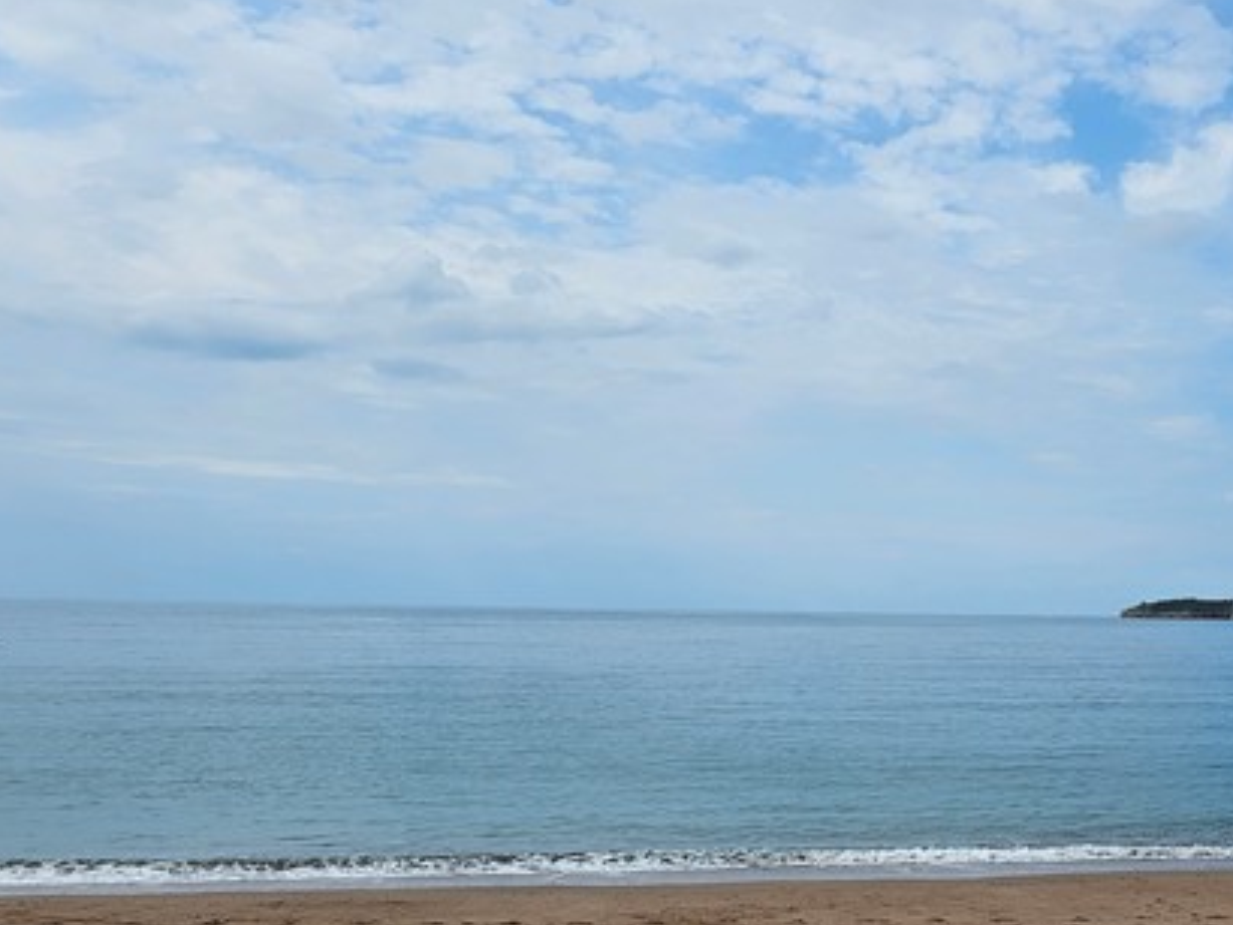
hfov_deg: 40.0
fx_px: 1603
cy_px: 693
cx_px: 1028
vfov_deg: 31.6
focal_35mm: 45
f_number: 1.7
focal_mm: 6.3
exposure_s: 1/1332
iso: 10
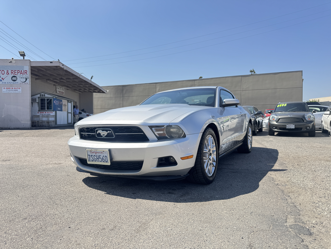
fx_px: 229
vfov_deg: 56.8
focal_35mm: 24
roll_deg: -0.1
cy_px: 124
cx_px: 166
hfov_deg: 71.6
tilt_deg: -2.2
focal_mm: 6.76
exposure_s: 1/1869
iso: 80
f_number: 1.78
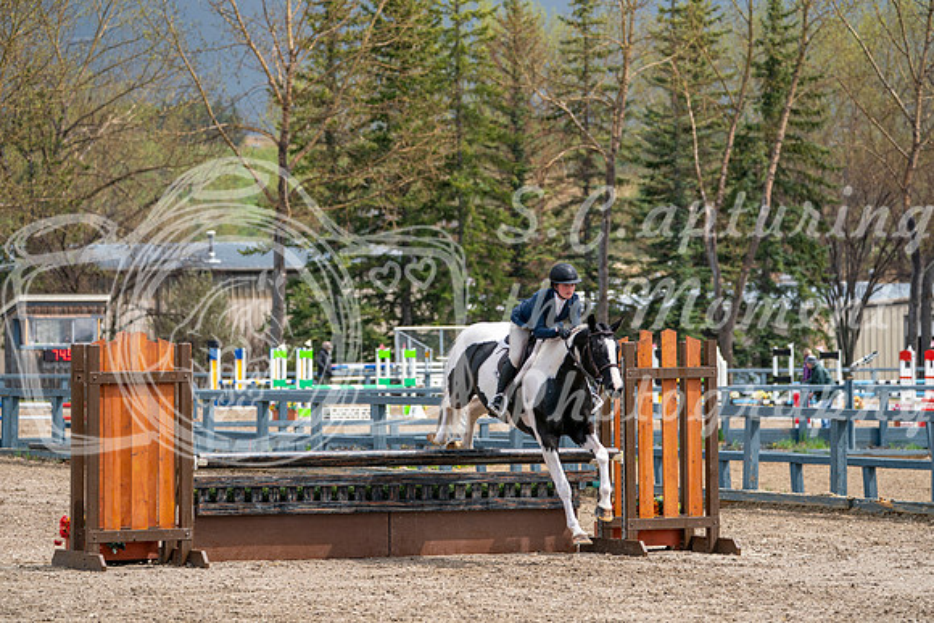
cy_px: 312
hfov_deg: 11.2
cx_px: 467
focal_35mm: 183
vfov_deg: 7.5
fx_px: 4749
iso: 500
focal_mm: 183
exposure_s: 1/1250
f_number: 5.6
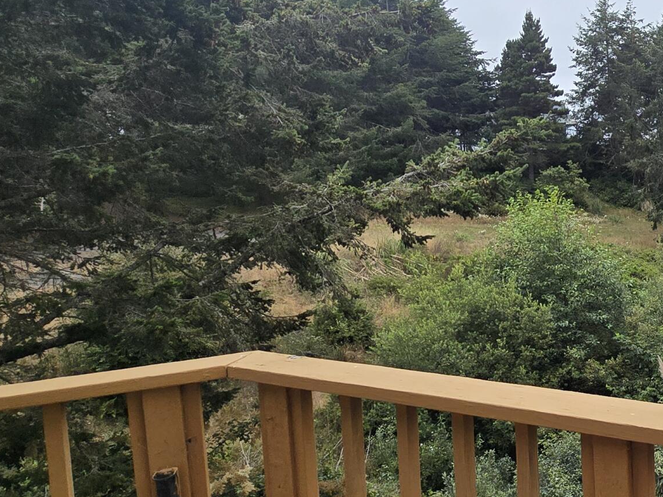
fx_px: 651
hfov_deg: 44.8
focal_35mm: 34
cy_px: 190
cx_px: 679
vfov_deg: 41.5
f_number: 2.2
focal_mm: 2.2
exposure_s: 1/2397
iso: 50
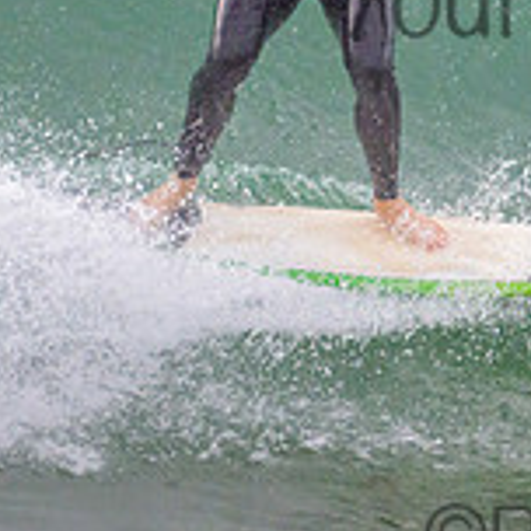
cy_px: -44
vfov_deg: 0.7
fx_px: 45140
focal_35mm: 2601
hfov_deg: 0.7
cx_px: 695
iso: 1400
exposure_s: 1/2000
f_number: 11
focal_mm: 800
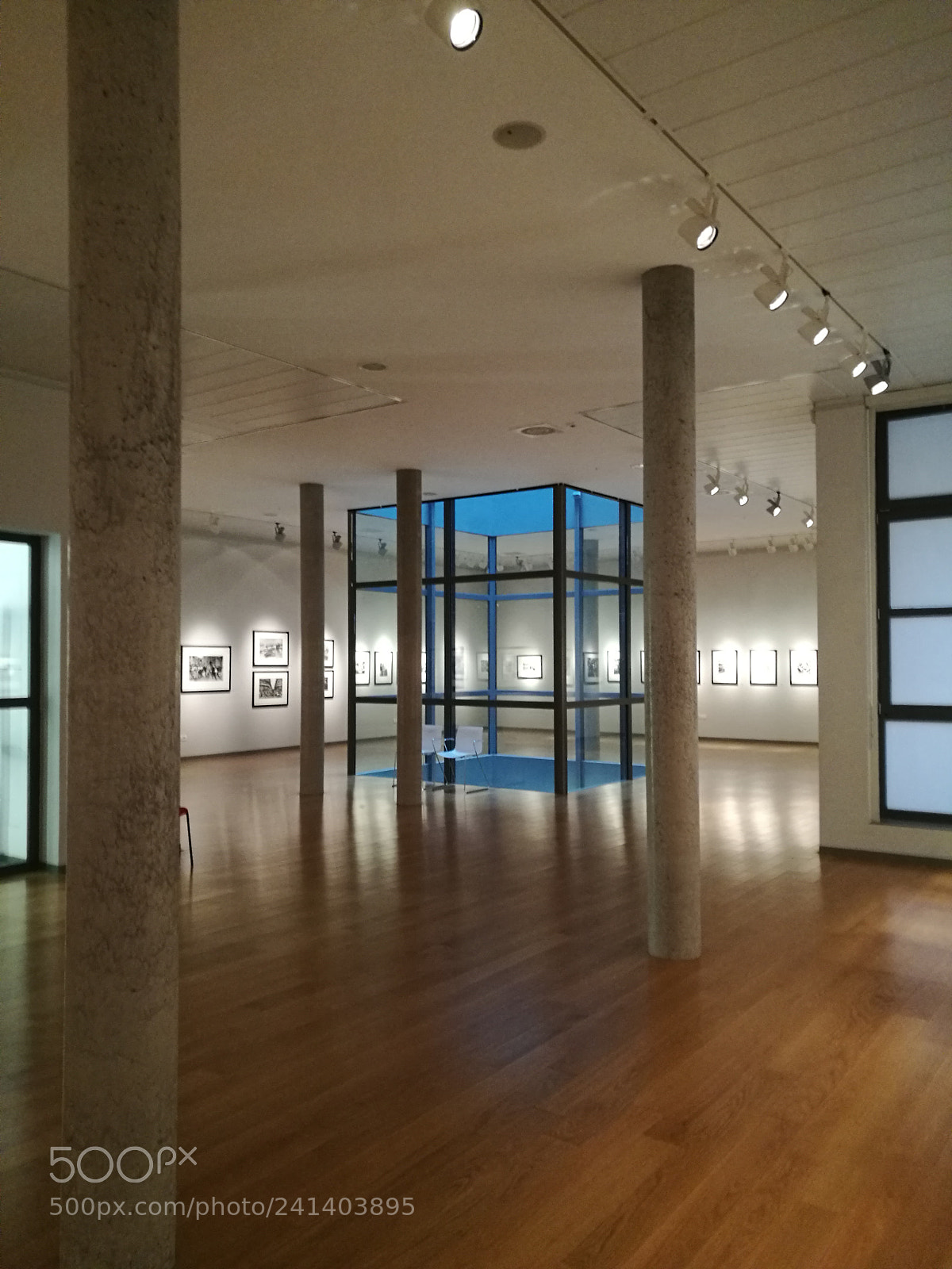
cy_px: 634
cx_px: 476
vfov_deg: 65.3
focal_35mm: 27
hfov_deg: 51.4
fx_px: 990
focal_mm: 4.5
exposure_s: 1/25
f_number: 2.2
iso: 400
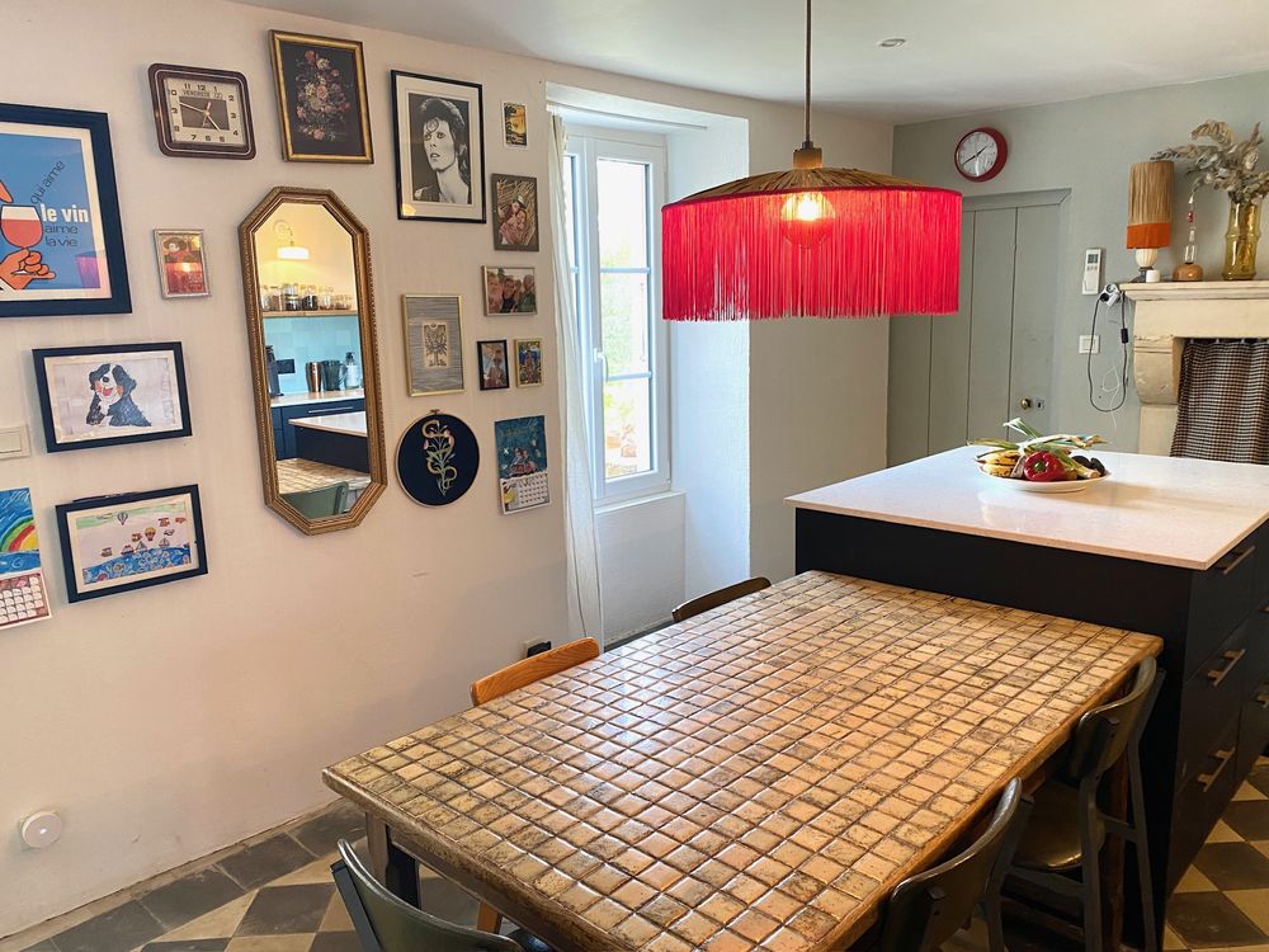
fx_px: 953
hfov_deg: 67.3
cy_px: 476
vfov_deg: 53.1
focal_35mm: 26
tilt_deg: -11.5
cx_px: 634
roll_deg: +1.8
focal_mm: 4.25
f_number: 1.8
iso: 100
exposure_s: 1/50
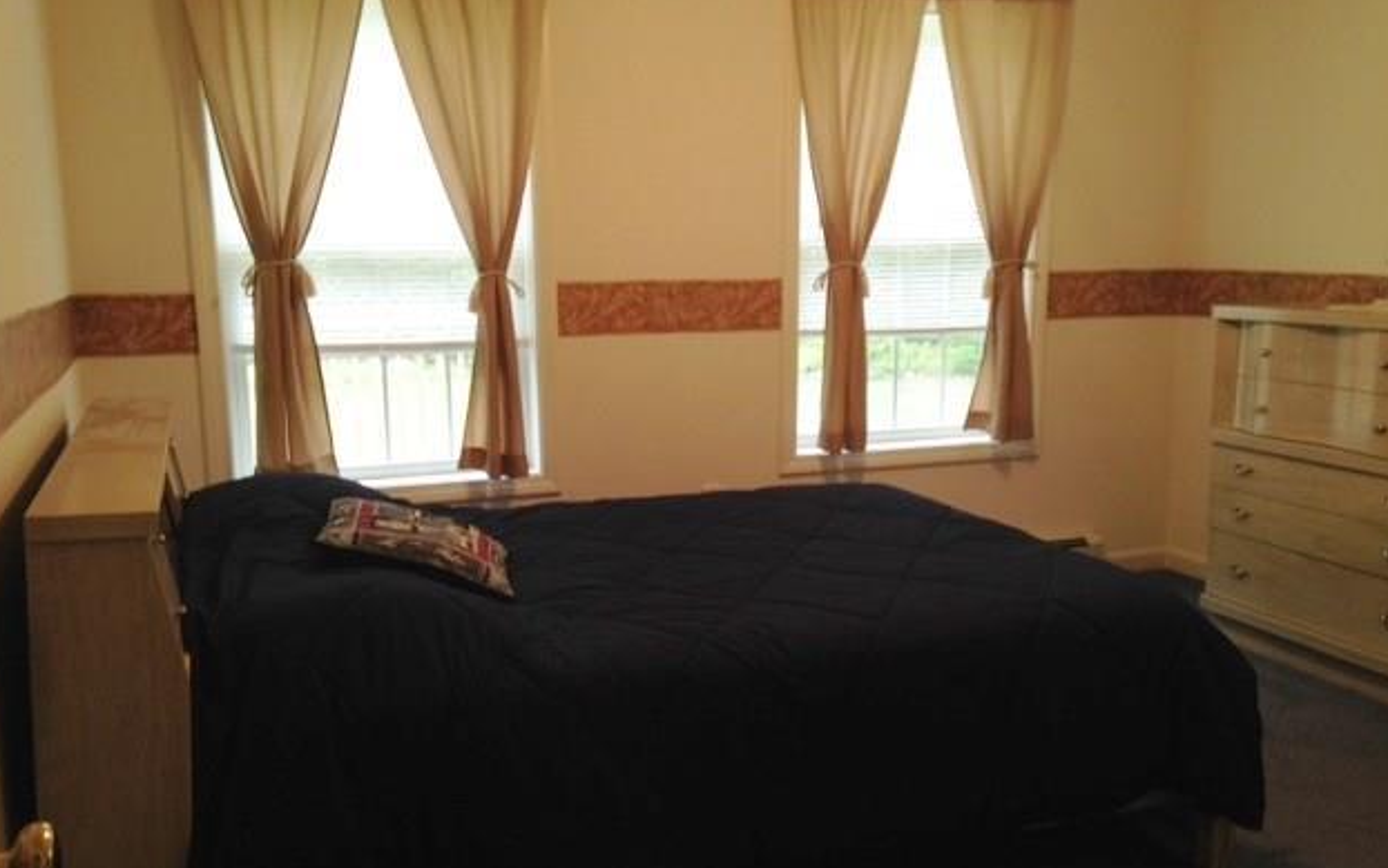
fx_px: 1362
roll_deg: +0.7
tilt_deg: -9.4
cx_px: 683
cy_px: 455
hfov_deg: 54.0
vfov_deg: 35.3
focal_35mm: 36
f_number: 2.4
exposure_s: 1/20
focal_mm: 4.12
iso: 50
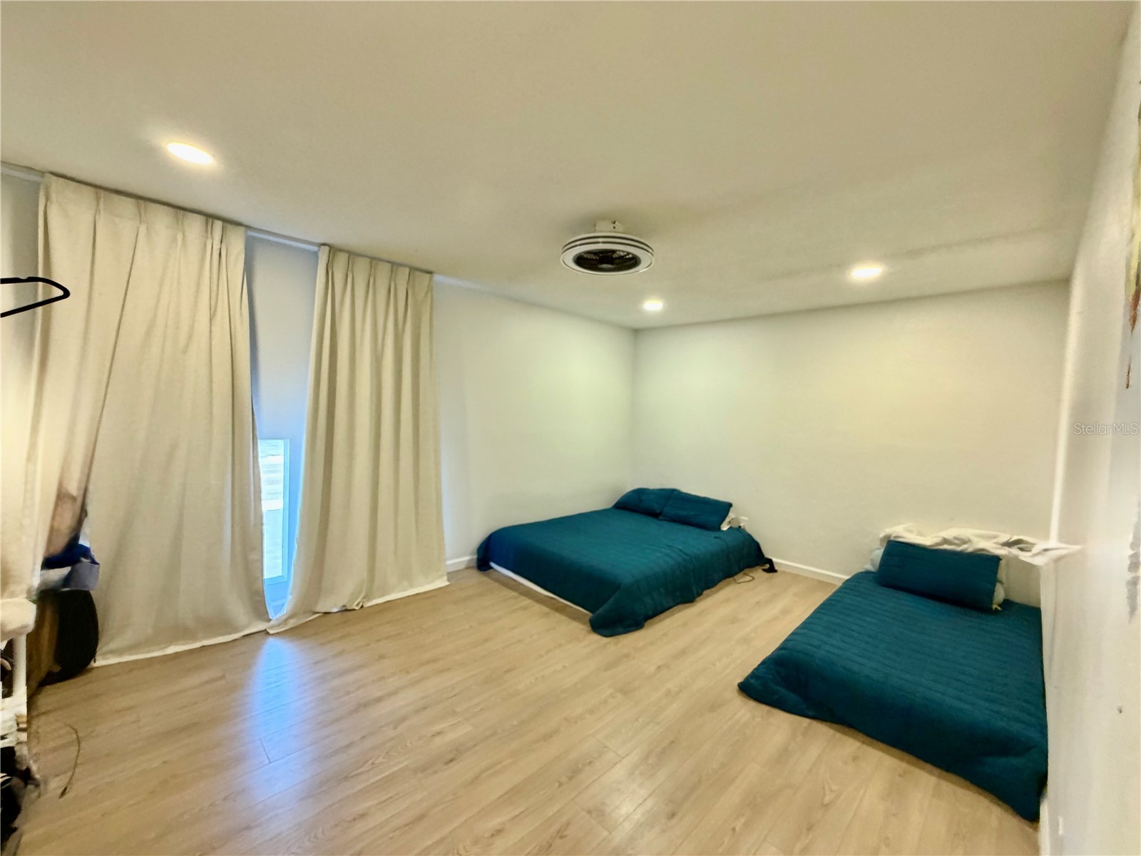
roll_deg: -1.2
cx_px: 570
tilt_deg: -7.3
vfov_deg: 85.7
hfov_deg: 102.1
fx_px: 461
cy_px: 428
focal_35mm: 14
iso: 400
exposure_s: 1/60
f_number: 2.2
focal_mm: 2.22
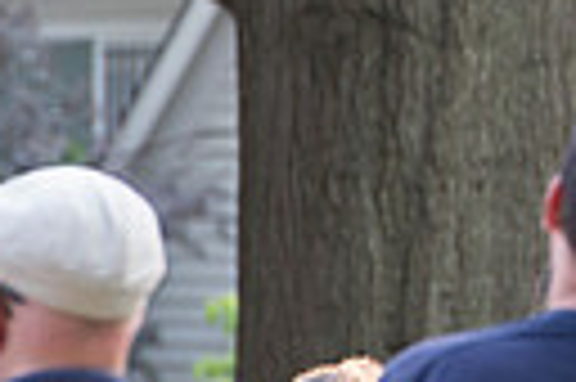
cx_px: 994
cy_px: -121
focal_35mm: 903
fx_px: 14430
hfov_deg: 2.3
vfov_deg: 1.5
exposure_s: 1/100
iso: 500
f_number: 6.3
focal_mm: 200
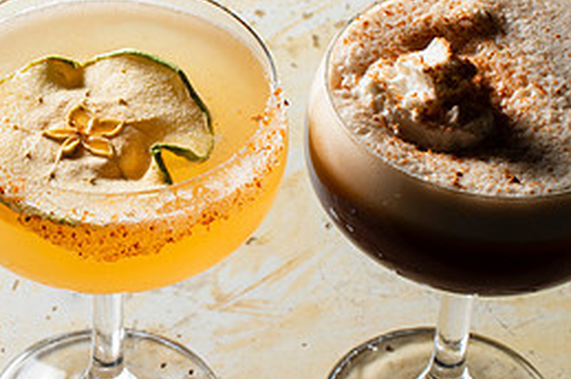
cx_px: 108
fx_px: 1996
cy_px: 160
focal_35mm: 126
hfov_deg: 16.2
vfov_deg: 10.9
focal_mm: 50
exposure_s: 1/200
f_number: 11
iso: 200
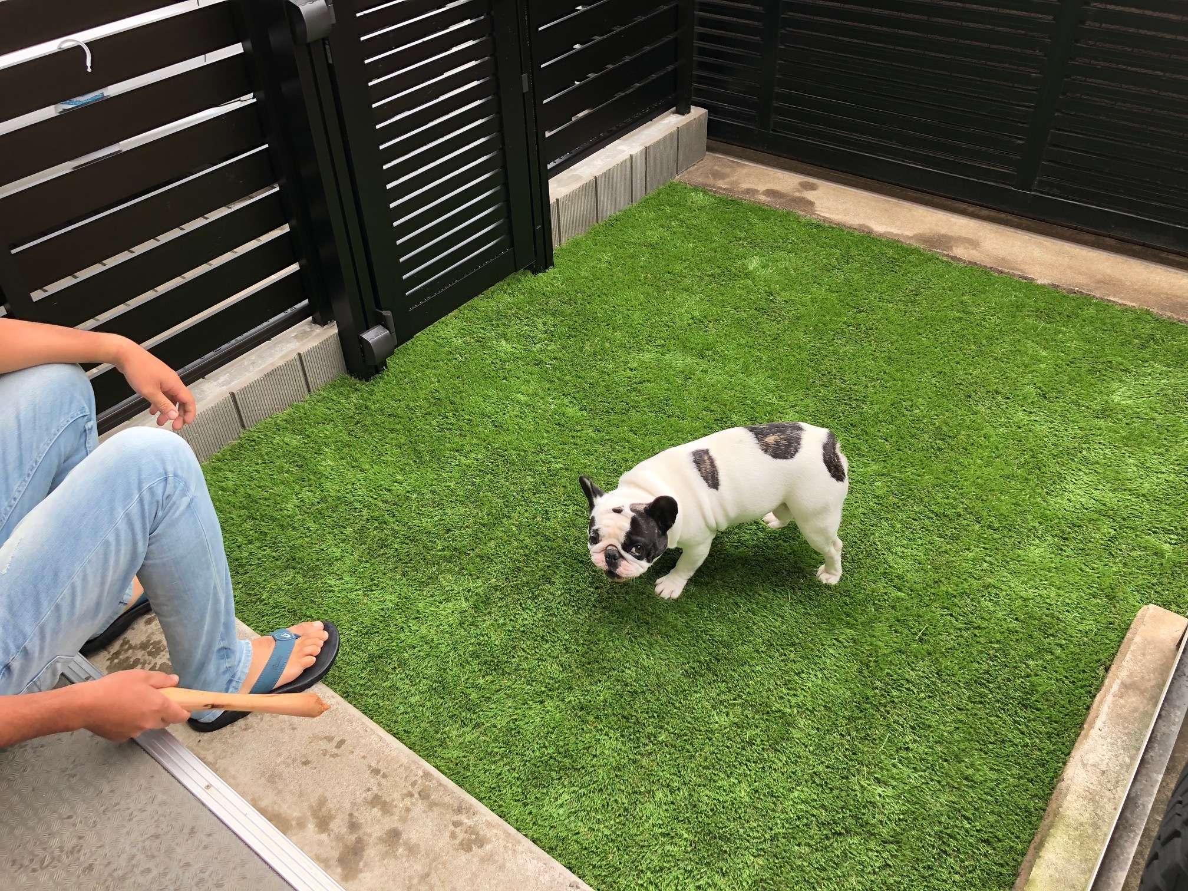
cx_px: 594
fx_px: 961
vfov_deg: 49.7
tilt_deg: -39.1
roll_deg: +3.3
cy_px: 446
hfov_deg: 63.4
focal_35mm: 28
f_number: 1.8
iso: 50
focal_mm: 4
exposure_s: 1/120
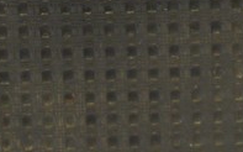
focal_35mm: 388
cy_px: -93
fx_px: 2569
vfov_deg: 3.4
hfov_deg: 5.4
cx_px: 328
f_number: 5.6
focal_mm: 30
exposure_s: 1/15
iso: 400
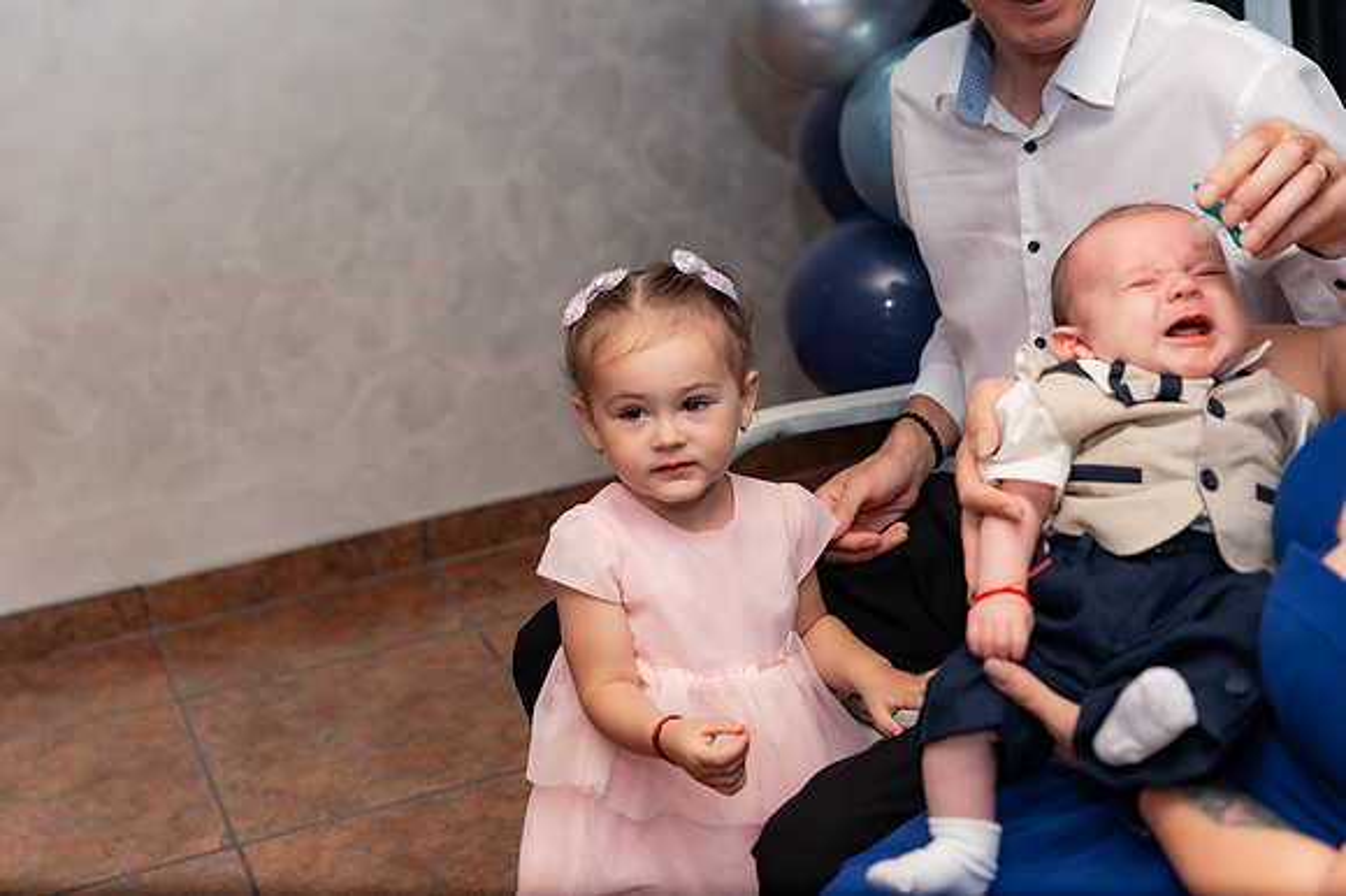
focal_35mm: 58
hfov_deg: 34.5
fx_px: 2167
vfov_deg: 23.4
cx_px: 673
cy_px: 448
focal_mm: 58
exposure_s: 1/250
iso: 2000
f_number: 3.5
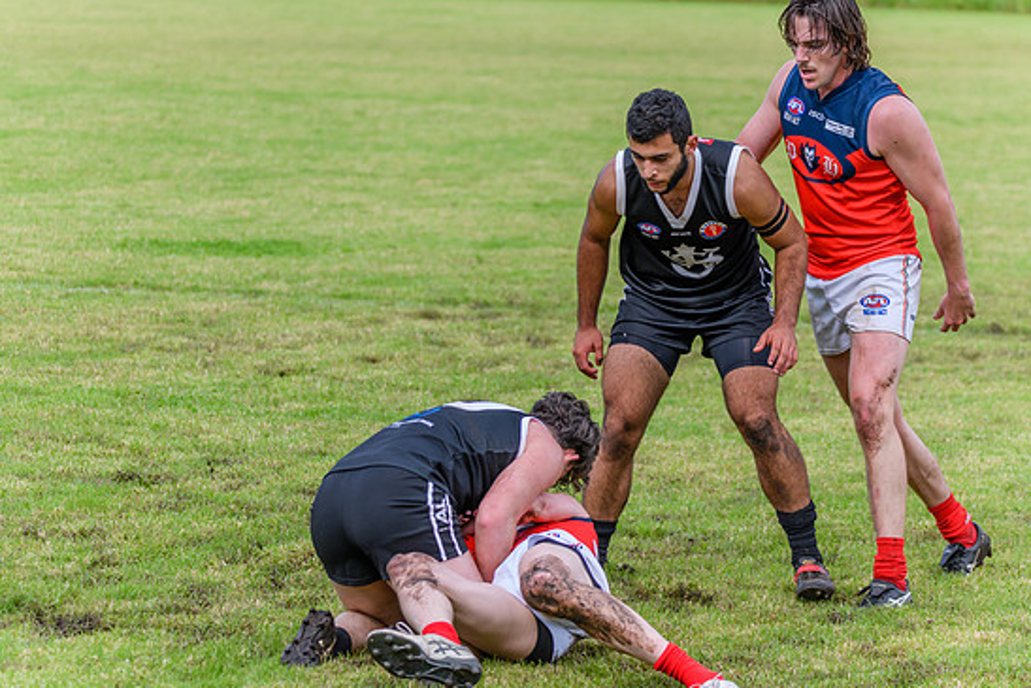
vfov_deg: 8.4
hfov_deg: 12.5
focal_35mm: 164
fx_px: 4698
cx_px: 517
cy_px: 348
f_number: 5
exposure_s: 1/2000
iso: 800
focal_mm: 150
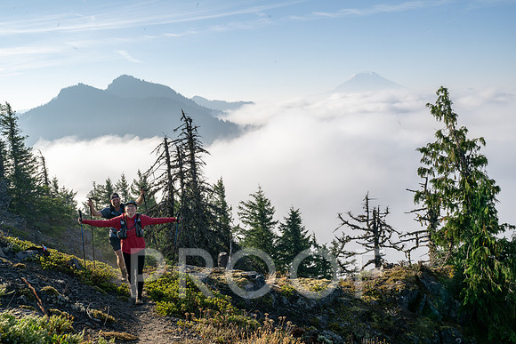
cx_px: 258
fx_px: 545
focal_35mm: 38
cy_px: 172
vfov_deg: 35.1
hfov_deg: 50.7
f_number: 16
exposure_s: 1/320
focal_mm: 38
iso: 400
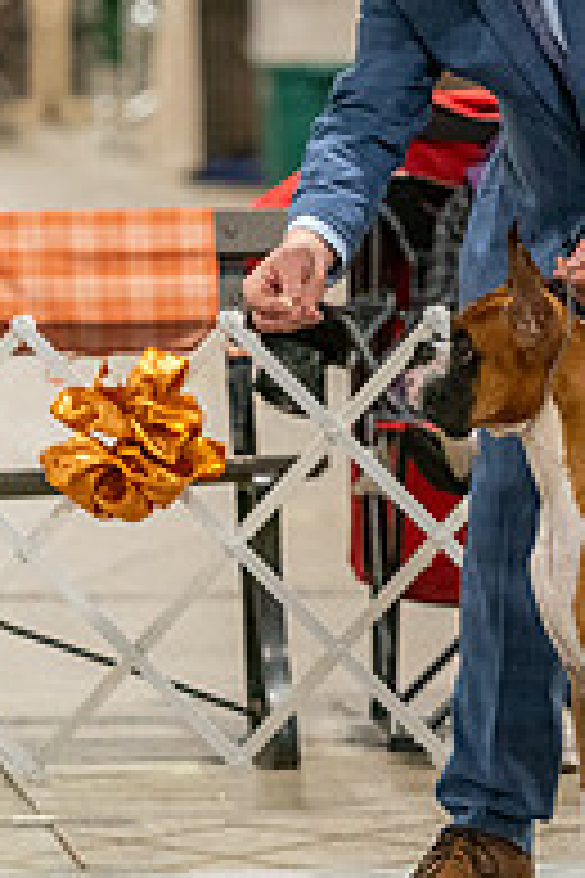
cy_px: 279
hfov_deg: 3.0
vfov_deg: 4.5
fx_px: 11260
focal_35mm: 462
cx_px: 648
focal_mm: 200
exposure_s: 1/250
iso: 6400
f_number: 3.5
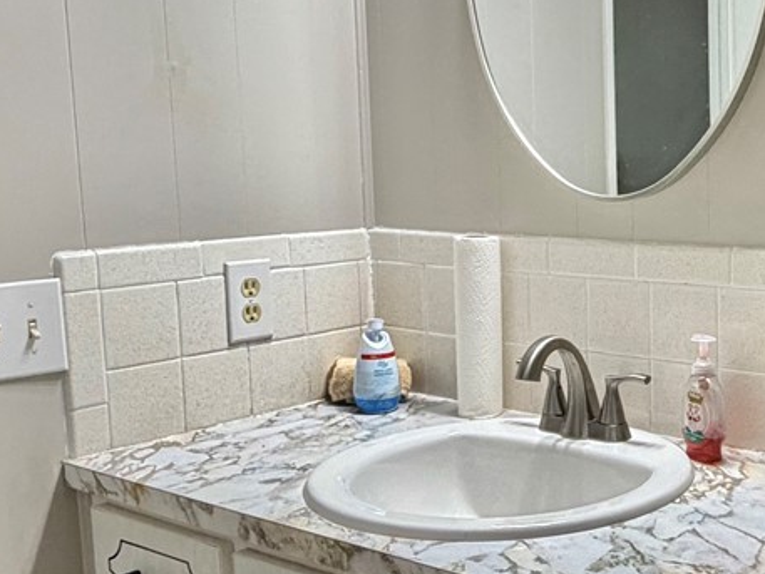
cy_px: 298
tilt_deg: -8.3
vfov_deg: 29.7
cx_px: 665
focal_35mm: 49
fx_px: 1083
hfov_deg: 36.8
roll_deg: +0.5
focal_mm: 2.22
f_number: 2.2
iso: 250
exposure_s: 1/120
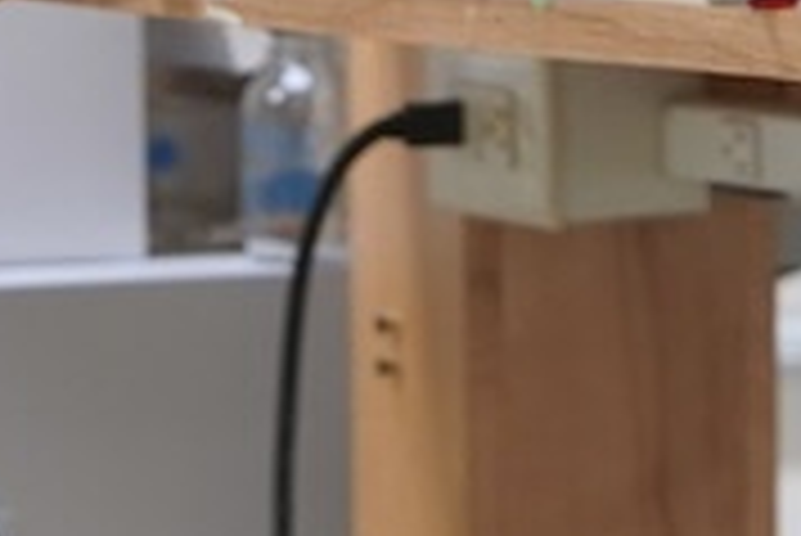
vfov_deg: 4.2
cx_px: -45
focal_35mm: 323
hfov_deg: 6.4
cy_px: 930
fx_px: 7192
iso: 1600
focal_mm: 45
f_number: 4.5
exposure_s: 1/160
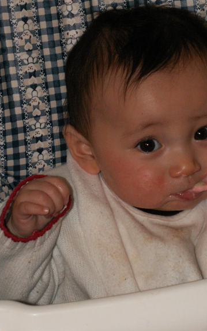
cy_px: 144
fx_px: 1434
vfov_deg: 13.2
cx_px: 152
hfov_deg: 8.2
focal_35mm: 159
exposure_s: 1/40
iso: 160
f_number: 3.5
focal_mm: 16.56
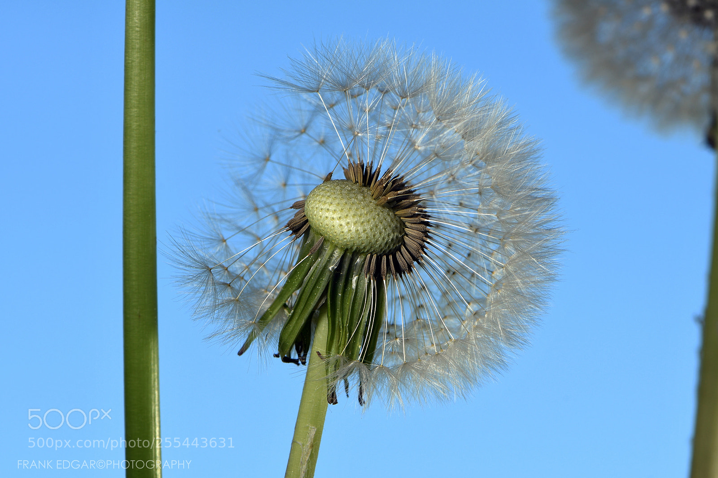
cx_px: 359
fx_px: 3140
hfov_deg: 13.0
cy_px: 239
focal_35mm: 158
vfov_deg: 8.7
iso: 100
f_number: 14
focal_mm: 105
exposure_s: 1/80
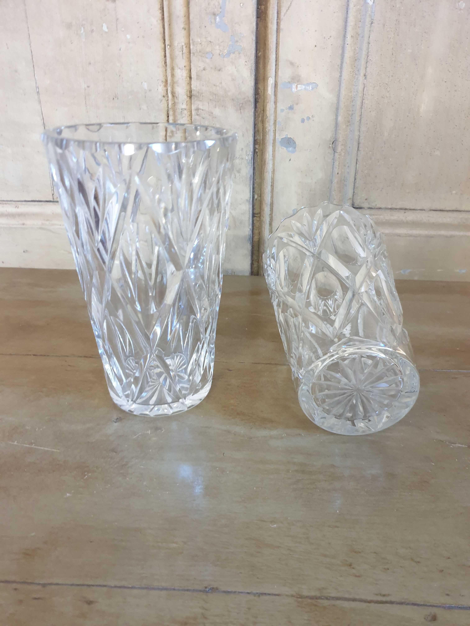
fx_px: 471
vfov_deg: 67.3
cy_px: 313
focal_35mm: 26
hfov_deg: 53.1
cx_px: 235
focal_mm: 4.3
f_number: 1.5
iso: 250
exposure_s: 1/20
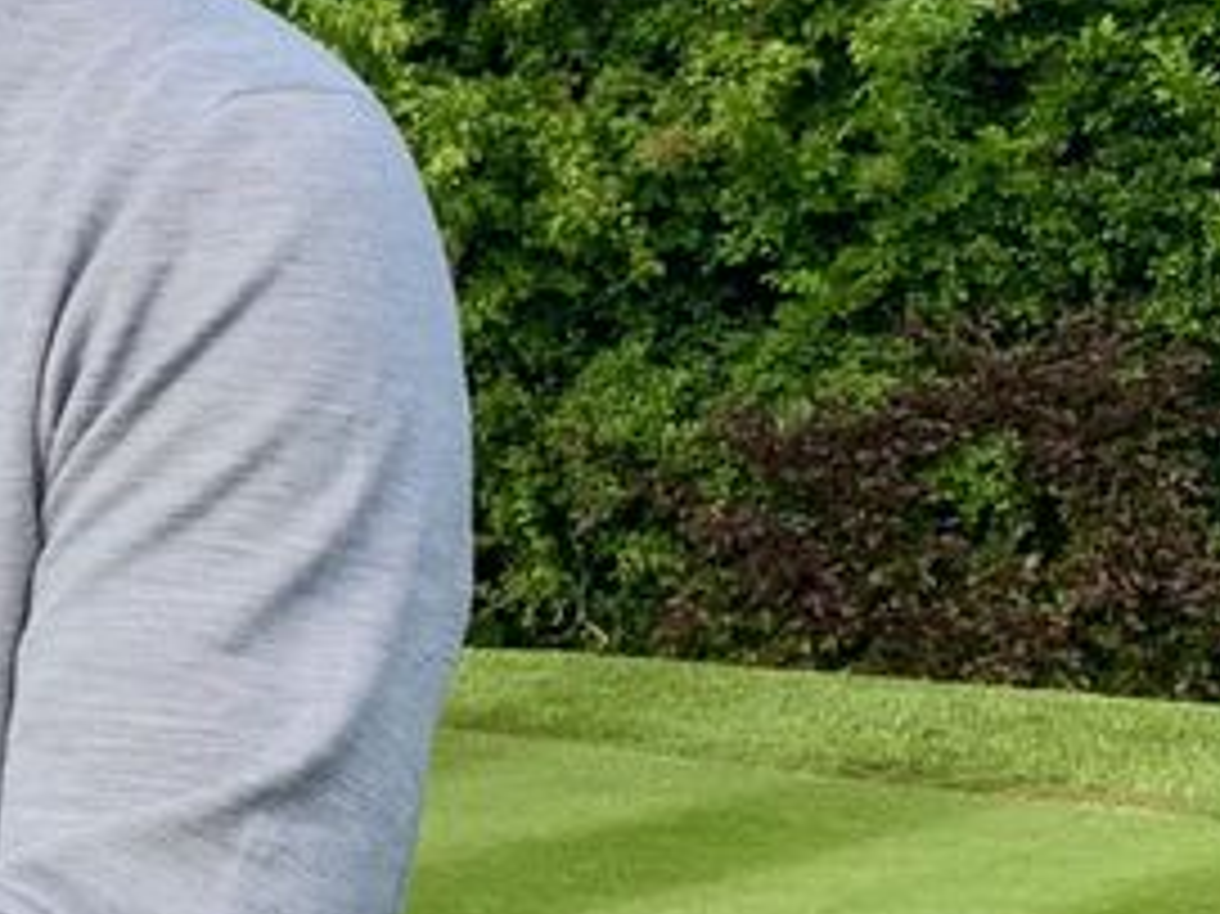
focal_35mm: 123
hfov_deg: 15.0
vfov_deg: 12.0
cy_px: 554
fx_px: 4333
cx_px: -518
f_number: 1.8
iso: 25
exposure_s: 1/330
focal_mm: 4.25
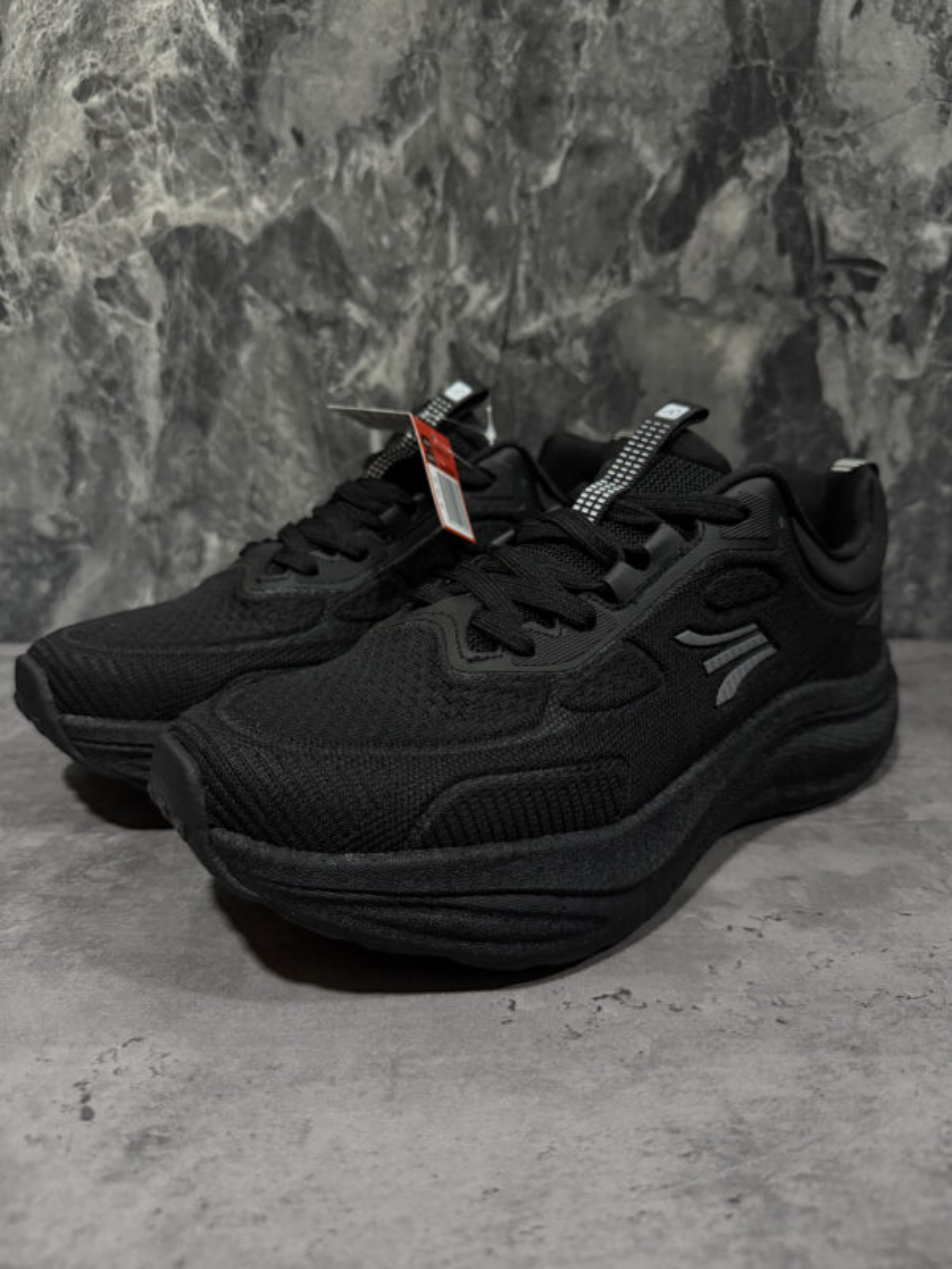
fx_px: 880
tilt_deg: -18.3
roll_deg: -1.9
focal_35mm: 24
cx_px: 476
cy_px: 634
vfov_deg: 71.6
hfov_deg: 56.8
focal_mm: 6.76
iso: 640
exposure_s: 1/60
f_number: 1.78
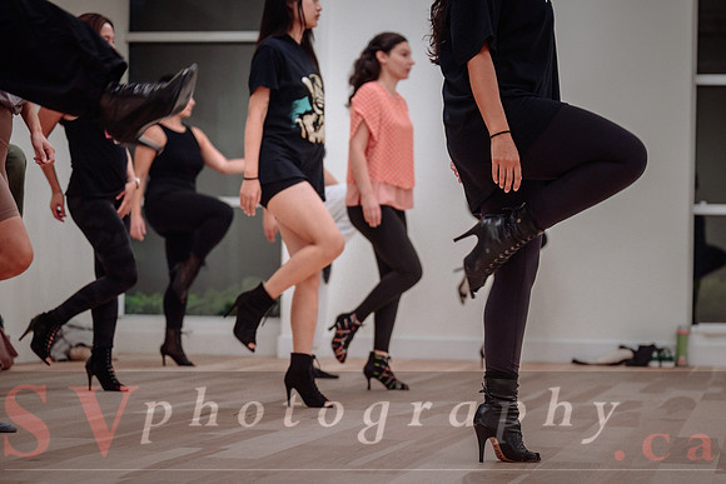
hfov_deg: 22.6
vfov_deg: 15.2
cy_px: 304
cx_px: 464
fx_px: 1814
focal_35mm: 90
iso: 1600
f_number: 2.8
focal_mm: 70
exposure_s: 1/200
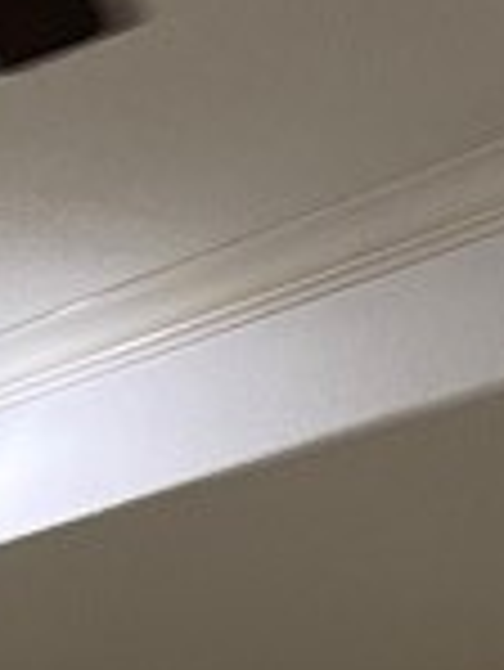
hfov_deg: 7.9
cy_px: 1488
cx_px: -544
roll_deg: -0.9
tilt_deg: -0.5
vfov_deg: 10.0
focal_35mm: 179
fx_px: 3470
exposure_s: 1/60
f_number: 1.6
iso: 200
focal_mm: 5.1
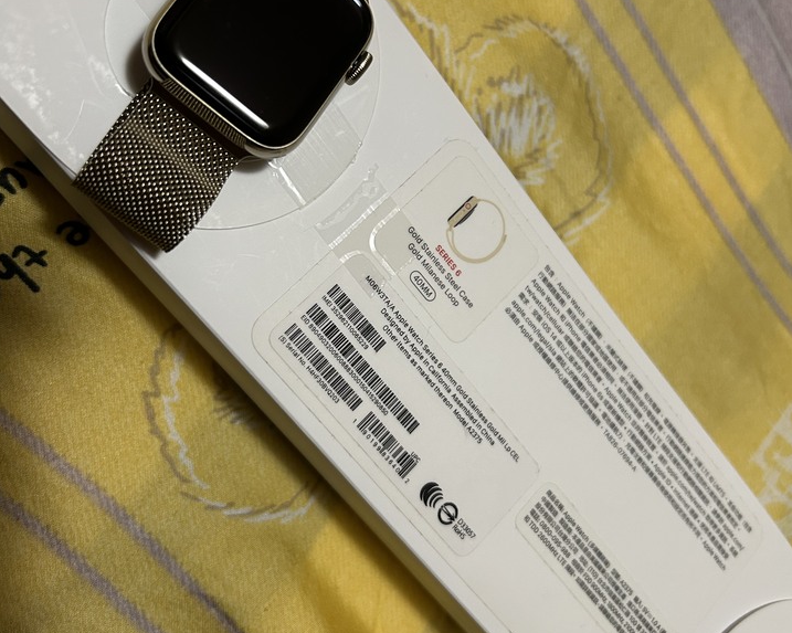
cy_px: 285
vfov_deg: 43.3
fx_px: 797
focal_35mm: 34
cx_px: 397
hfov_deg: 52.9
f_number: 1.5
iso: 200
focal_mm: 5.7
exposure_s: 1/60
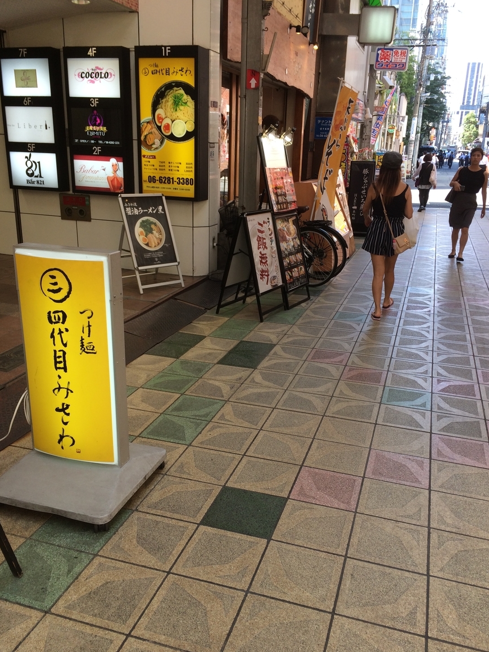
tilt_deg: -19.0
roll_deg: +1.1
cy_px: 337
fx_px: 565
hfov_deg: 46.8
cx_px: 242
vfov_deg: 60.0
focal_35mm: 30
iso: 40
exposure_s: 1/120
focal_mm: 4.15
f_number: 2.2
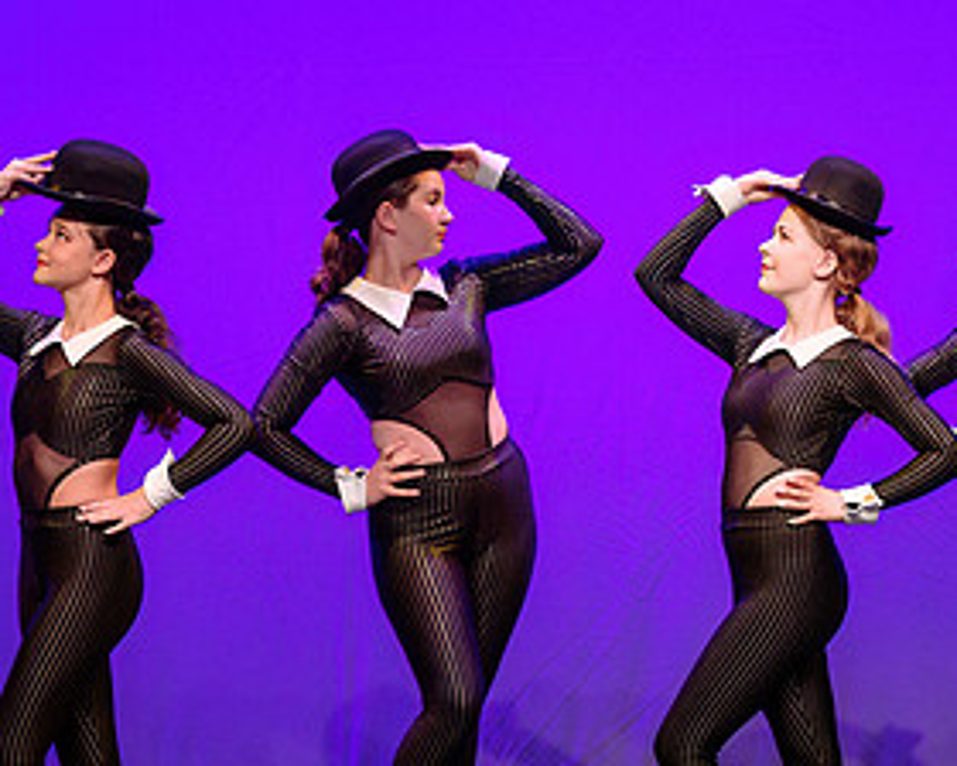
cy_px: 478
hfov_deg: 5.4
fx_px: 10111
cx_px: 690
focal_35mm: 357
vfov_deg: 4.3
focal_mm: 170
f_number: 3.5
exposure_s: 1/320
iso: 1250
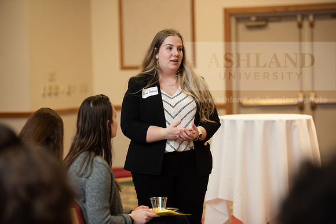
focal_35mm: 130
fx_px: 1214
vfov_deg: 10.6
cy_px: 112
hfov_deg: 15.8
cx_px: 168
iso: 1600
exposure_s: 1/200
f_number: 3.2
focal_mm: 130
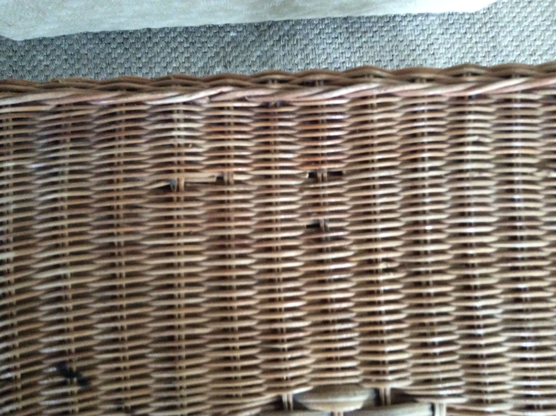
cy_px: 208
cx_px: 278
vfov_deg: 44.1
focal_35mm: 32
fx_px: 513
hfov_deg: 56.9
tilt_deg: -82.5
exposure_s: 1/25
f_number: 2.4
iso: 320
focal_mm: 3.3
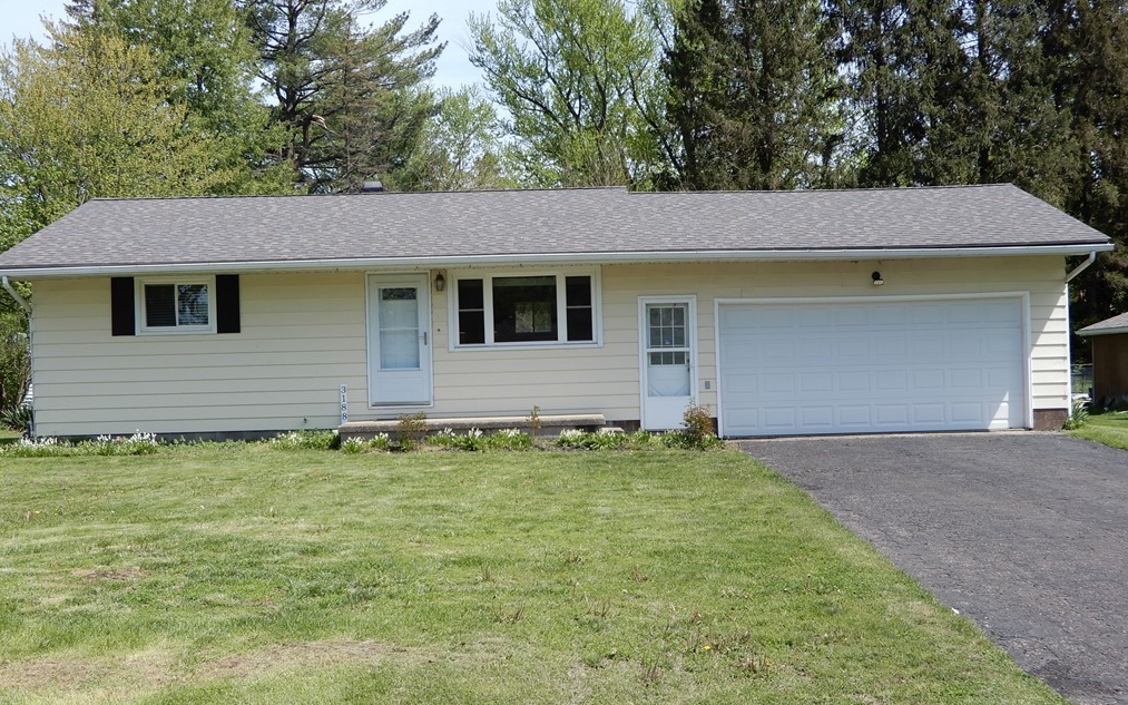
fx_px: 1383
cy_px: 376
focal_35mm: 45
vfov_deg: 28.6
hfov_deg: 44.4
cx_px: 565
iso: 80
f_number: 4
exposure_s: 1/400
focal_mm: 7.5
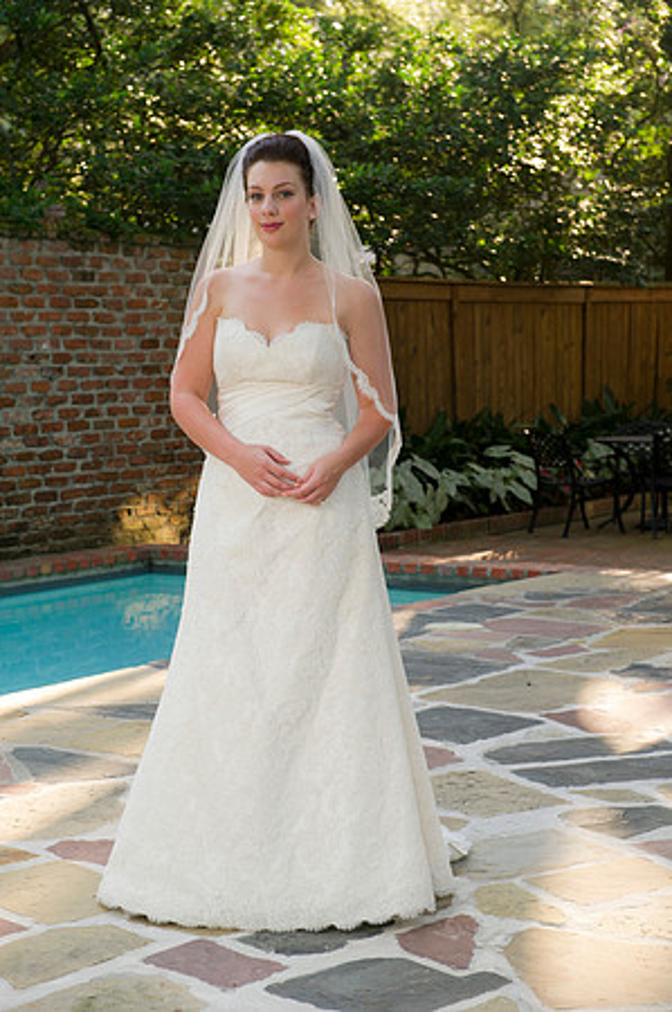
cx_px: 336
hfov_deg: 19.4
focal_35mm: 70
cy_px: 506
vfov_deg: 28.9
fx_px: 1964
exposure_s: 1/80
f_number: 6.3
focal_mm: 70
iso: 400
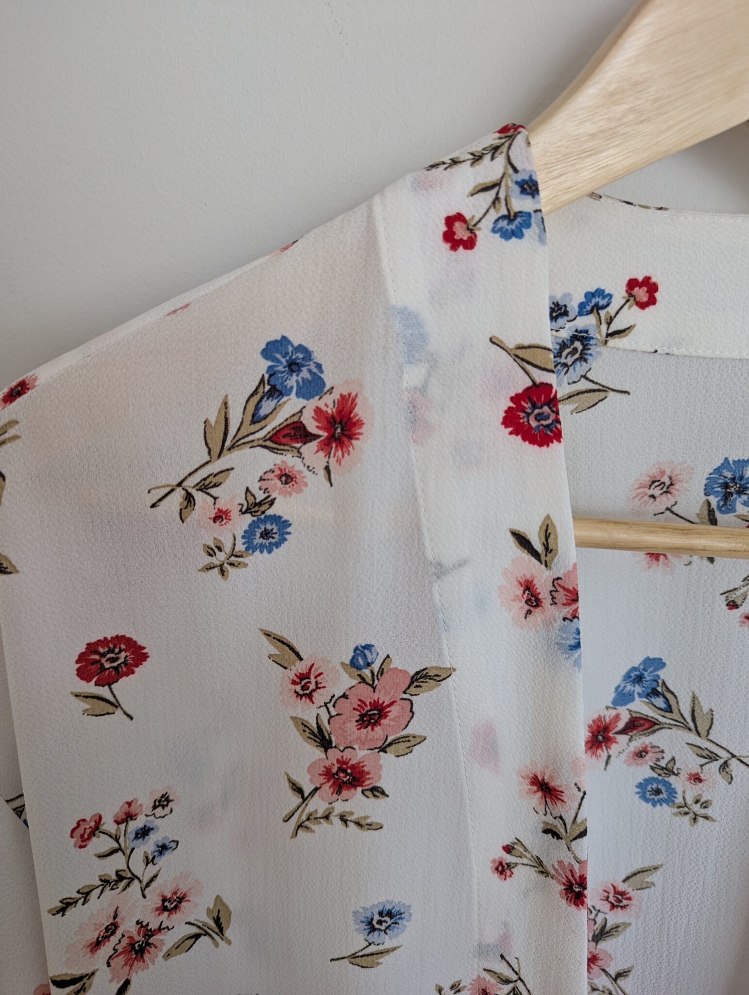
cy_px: 498
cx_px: 374
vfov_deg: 71.5
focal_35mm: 24
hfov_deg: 56.9
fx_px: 691
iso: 165
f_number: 1.85
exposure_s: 1/42.5
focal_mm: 6.81
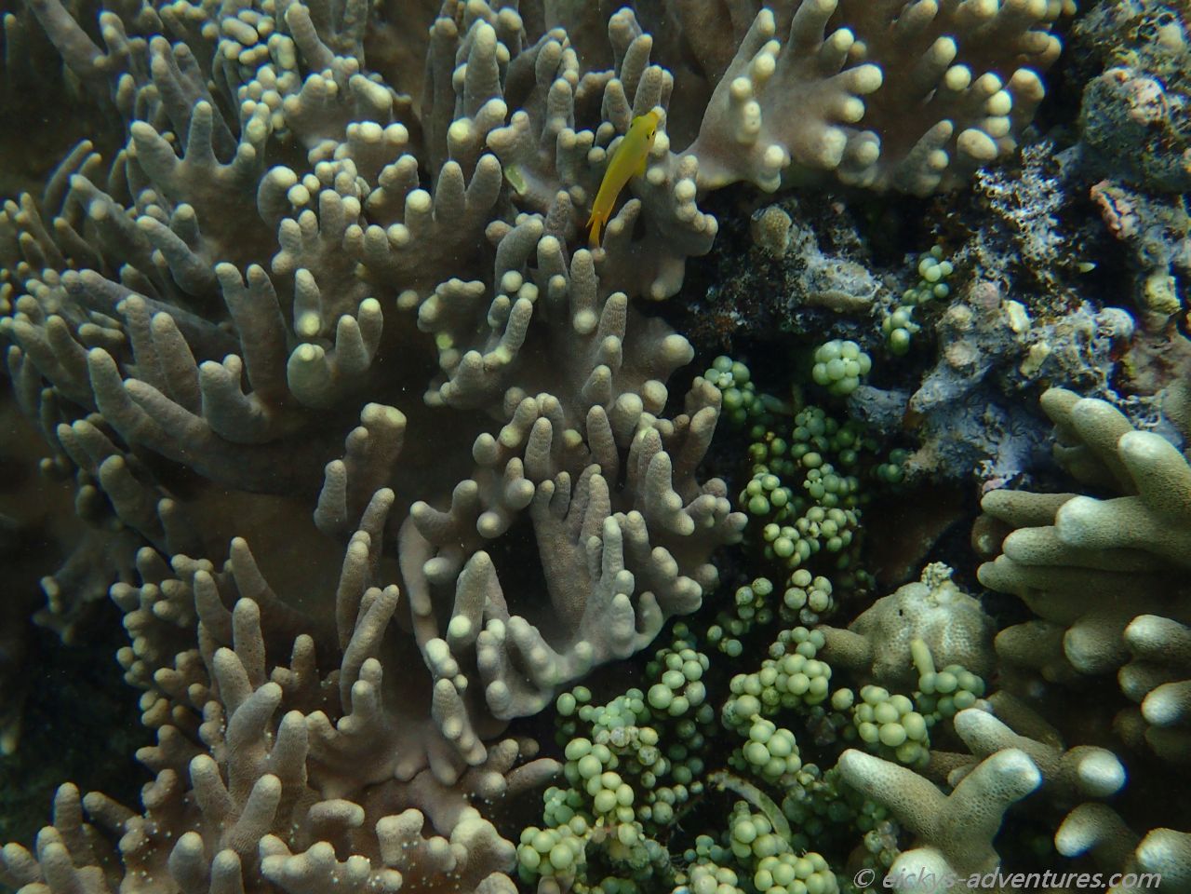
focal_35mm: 53
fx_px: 1824
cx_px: 596
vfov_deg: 27.5
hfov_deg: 36.2
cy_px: 447
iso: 200
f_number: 4.5
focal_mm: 9.61
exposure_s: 1/160
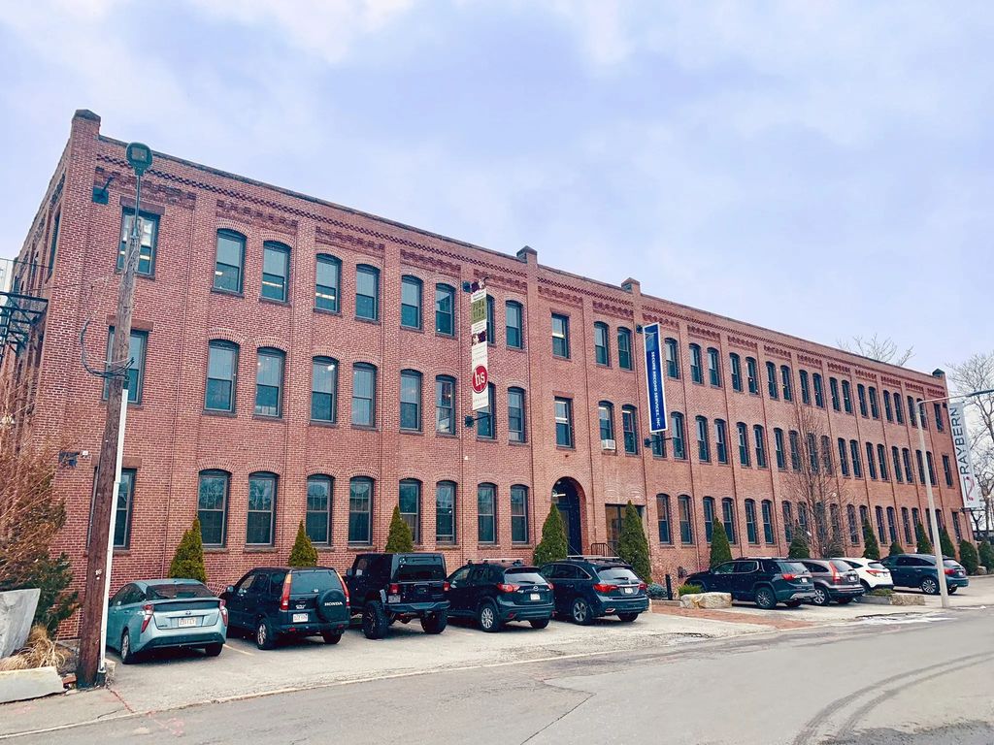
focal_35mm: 26
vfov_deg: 53.1
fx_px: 747
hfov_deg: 67.3
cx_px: 497
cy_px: 372
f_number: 1.8
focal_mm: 4.25
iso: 25
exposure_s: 1/639
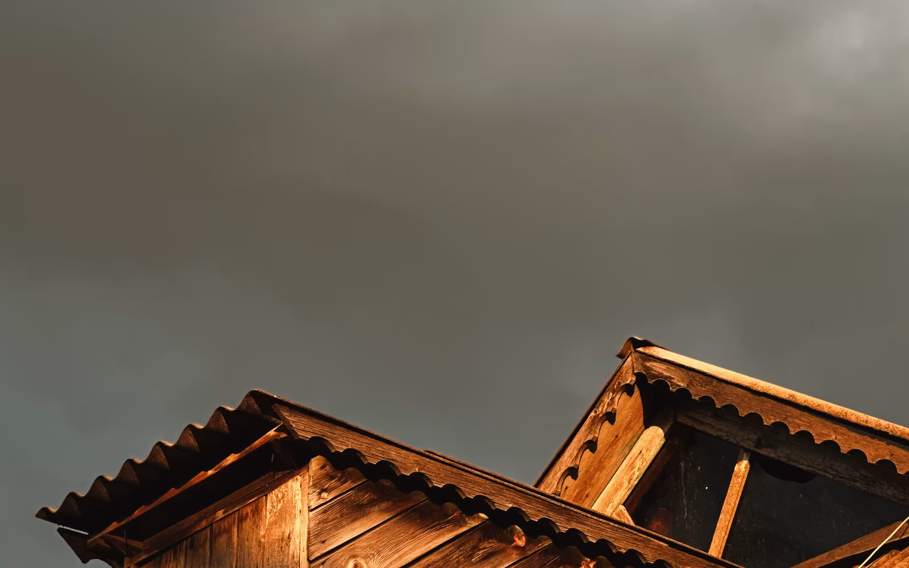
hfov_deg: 18.3
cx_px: 464
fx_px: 2824
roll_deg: -1.4
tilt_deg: +29.6
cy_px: 369
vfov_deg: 11.5
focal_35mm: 114
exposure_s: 1/121
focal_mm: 9
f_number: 2.8
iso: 64
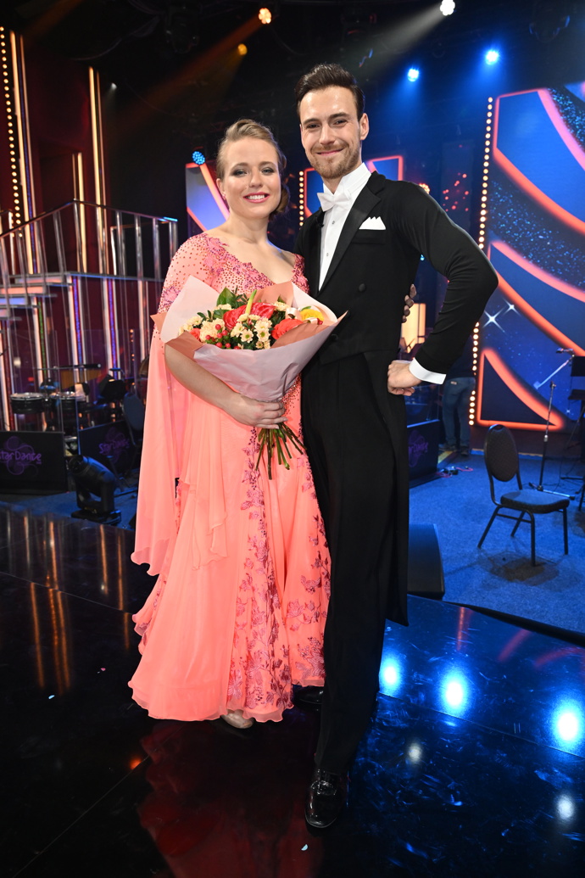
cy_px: 439
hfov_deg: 51.3
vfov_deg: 71.5
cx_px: 292
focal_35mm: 25
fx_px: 609
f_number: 4.5
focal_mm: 25
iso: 2500
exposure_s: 1/125
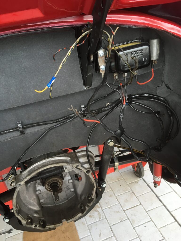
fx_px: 202
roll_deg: +12.9
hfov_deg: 48.2
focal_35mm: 29
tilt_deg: -31.7
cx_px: 90
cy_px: 120
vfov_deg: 61.7
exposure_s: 1/33
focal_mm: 4.15
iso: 40
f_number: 2.2
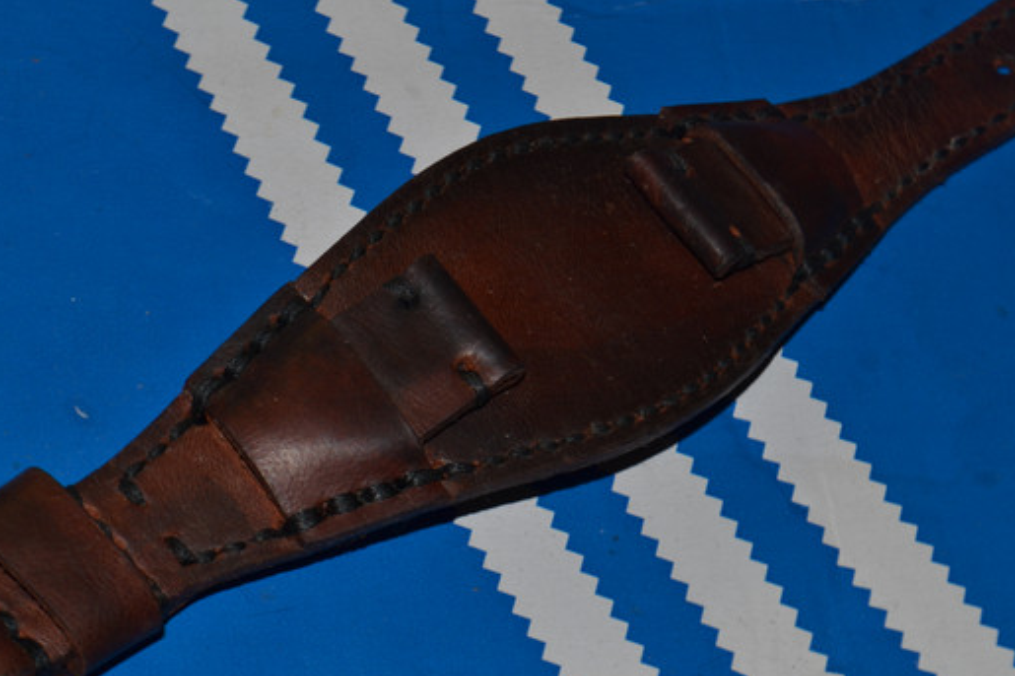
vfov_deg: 13.3
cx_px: 445
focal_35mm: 103
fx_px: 2892
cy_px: 385
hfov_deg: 19.9
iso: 100
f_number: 8
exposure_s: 1/60
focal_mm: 55
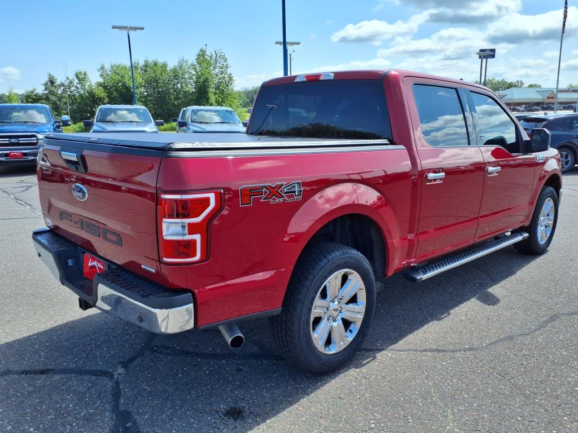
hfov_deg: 65.3
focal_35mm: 27
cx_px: 289
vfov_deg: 51.4
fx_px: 451
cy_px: 216
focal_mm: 3.58
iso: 40
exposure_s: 1/1250
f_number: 1.9
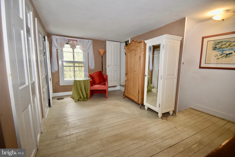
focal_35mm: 15
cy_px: 78
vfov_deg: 77.4
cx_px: 118
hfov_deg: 100.4
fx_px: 98
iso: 800
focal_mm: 10
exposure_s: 1/160
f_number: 4.5
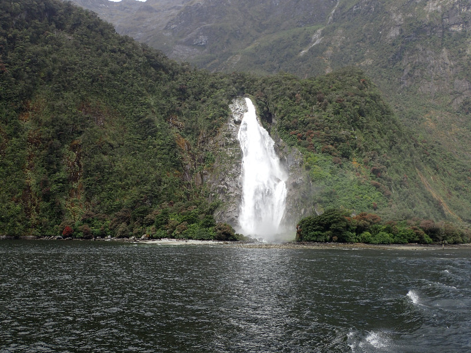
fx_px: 476
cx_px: 236
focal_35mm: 35
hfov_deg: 52.6
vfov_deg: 40.7
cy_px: 176
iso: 100
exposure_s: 1/500
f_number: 3.5
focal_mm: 6.42
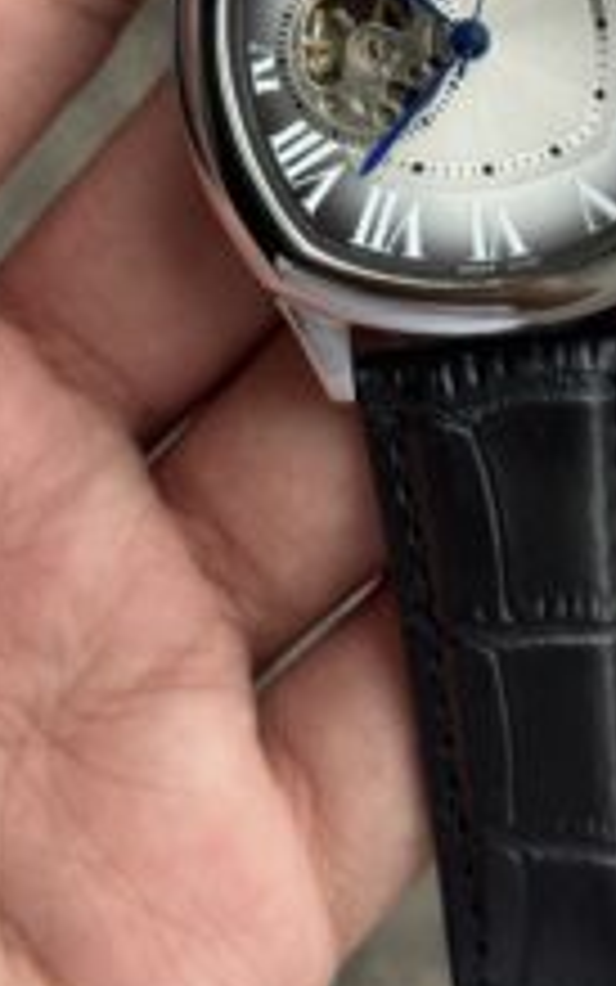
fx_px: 2496
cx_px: 499
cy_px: 221
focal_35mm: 93
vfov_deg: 22.1
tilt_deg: -64.8
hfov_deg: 14.0
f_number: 1.78
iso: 64
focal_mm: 6.76
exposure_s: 1/723
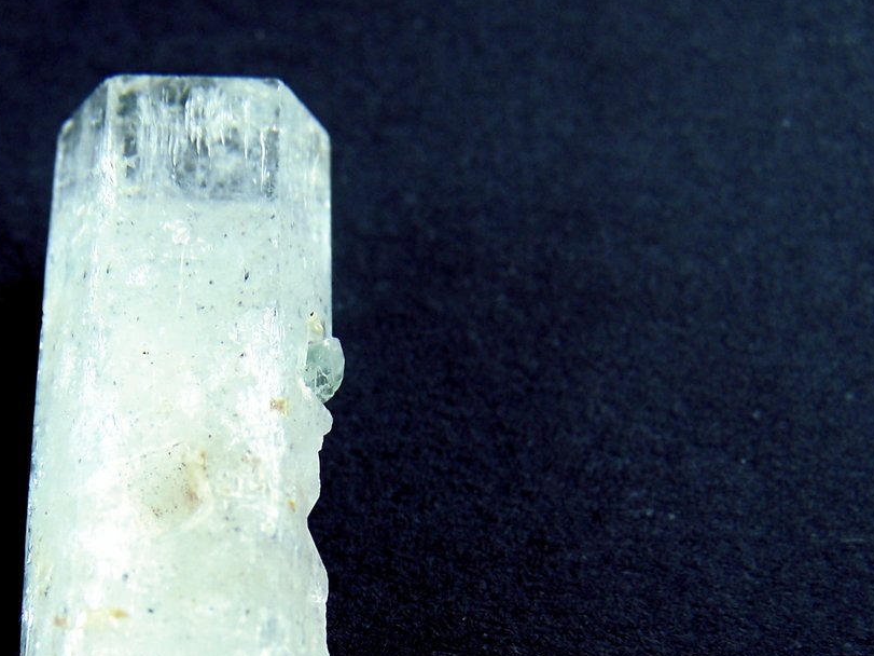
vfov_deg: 19.4
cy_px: 539
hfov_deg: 25.7
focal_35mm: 75
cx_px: 242
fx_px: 1893
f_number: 2.8
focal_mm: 6.3
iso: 64
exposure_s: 1/50
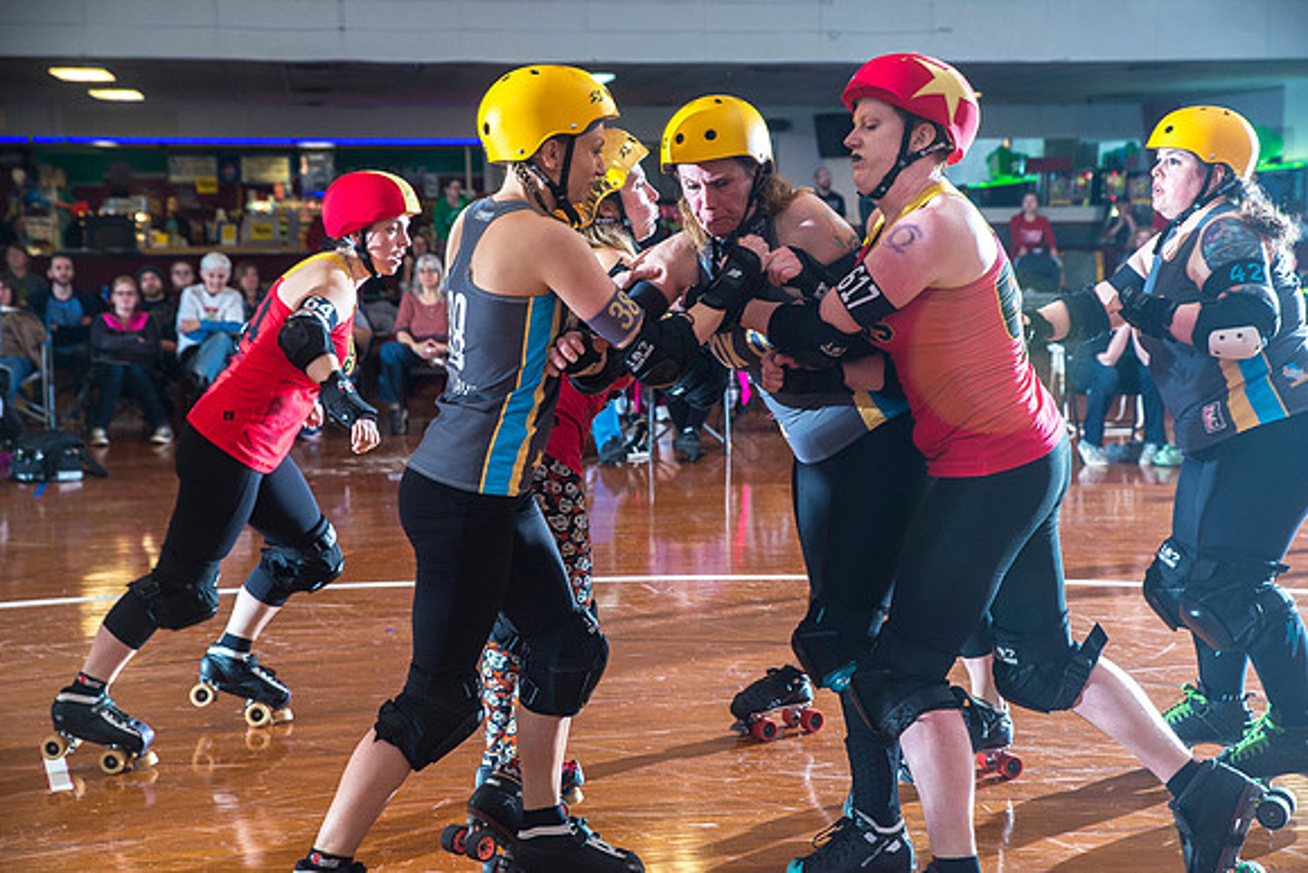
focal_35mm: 56
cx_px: 654
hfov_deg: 35.6
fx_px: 2035
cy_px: 436
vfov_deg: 24.2
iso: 800
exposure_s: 1/160
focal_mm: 56
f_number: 5.6
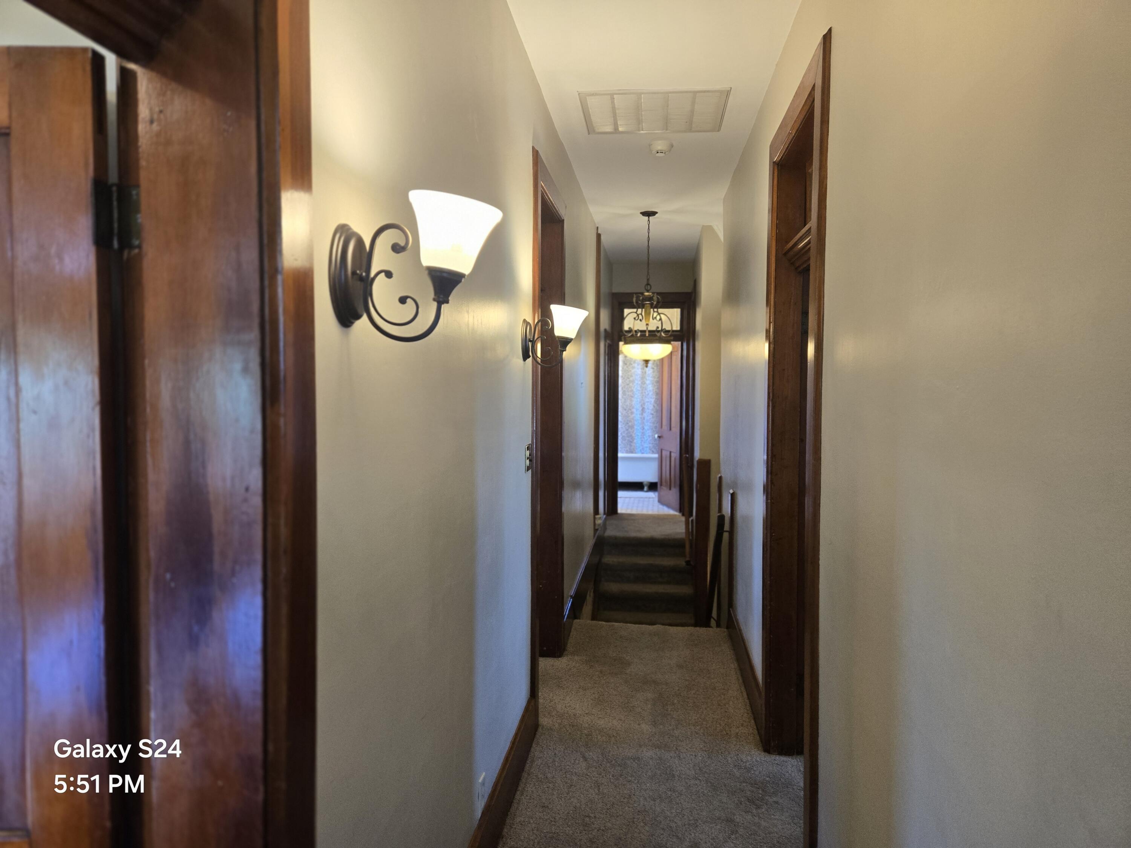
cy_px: 424
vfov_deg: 58.9
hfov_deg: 73.9
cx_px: 566
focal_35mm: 23
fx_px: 751
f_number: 1.8
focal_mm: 5.4
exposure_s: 1/120
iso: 250
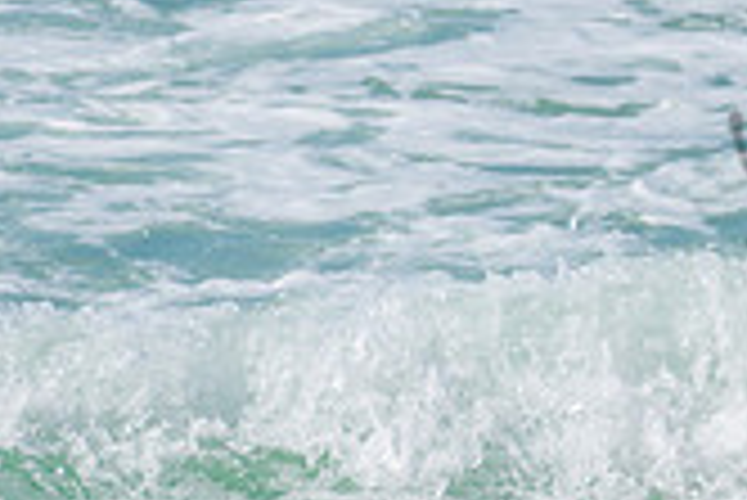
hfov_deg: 1.2
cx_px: 1192
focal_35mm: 1745
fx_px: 36240
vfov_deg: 0.8
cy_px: 142
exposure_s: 1/2000
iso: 125
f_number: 5.6
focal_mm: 500
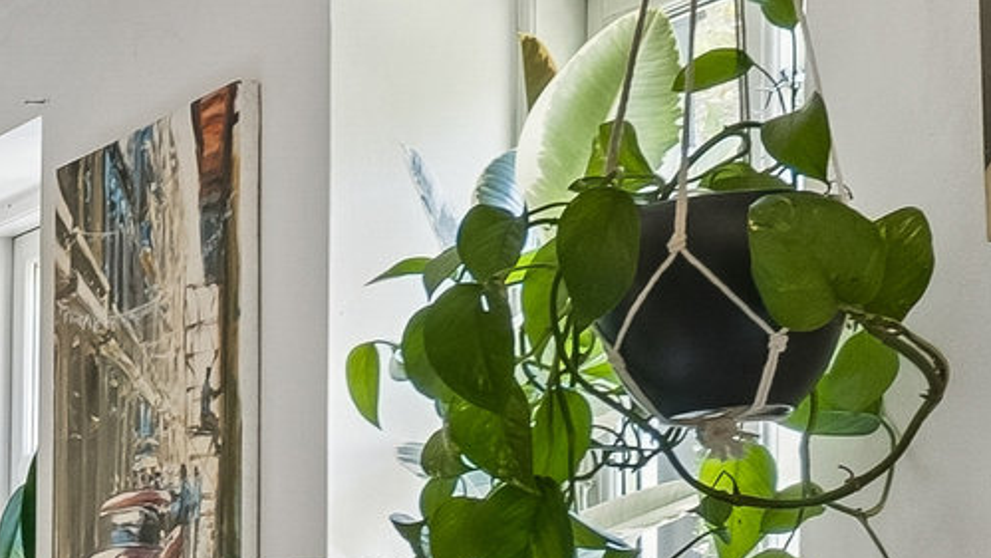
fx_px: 3969
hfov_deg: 11.6
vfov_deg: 7.9
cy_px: 840
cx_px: -1394
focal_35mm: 151
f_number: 8
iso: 200
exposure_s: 1/2
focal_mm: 16
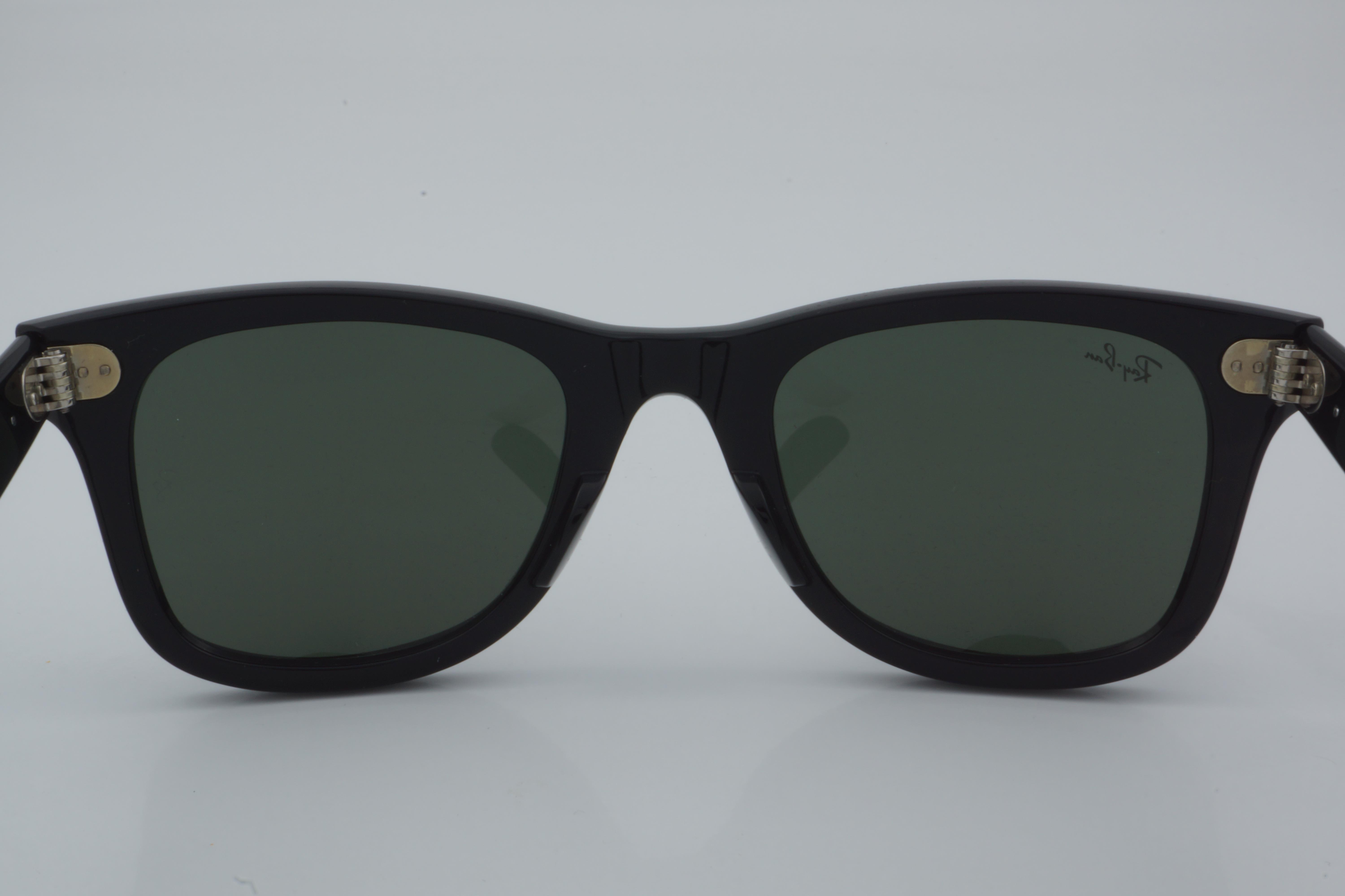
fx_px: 1961
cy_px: 448
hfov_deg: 37.9
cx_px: 672
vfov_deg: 25.8
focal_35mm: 52
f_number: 32
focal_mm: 35
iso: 100
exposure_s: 1/4
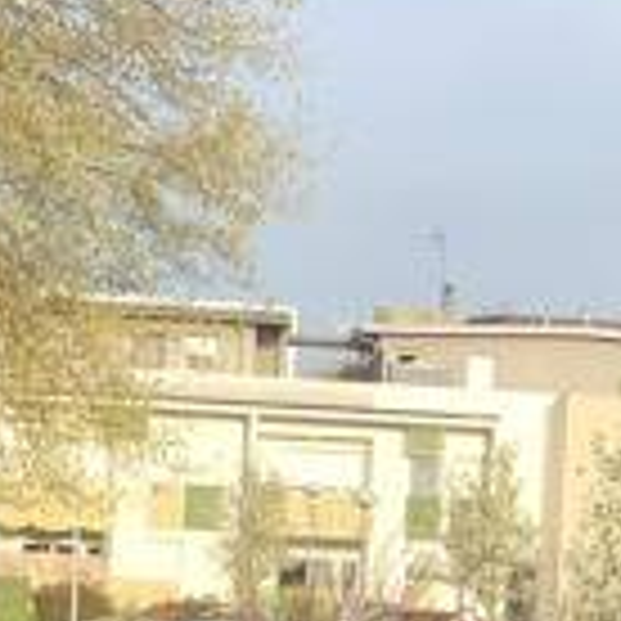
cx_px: 662
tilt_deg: -3.1
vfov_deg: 12.1
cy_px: 639
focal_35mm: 143
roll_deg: -2.5
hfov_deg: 12.0
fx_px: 2902
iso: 20
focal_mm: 4
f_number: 1.8
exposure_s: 1/842
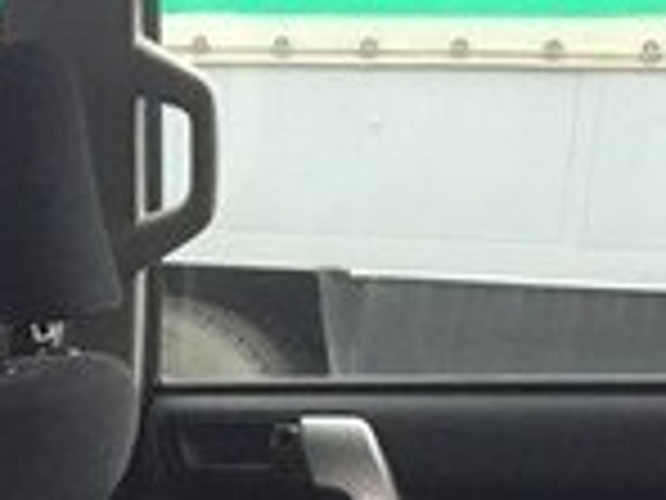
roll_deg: -2.4
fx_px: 2482
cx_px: -225
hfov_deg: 14.6
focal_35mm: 129
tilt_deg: -20.0
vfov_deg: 10.7
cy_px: 912
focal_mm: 4.15
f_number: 2.2
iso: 200
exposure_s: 1/33
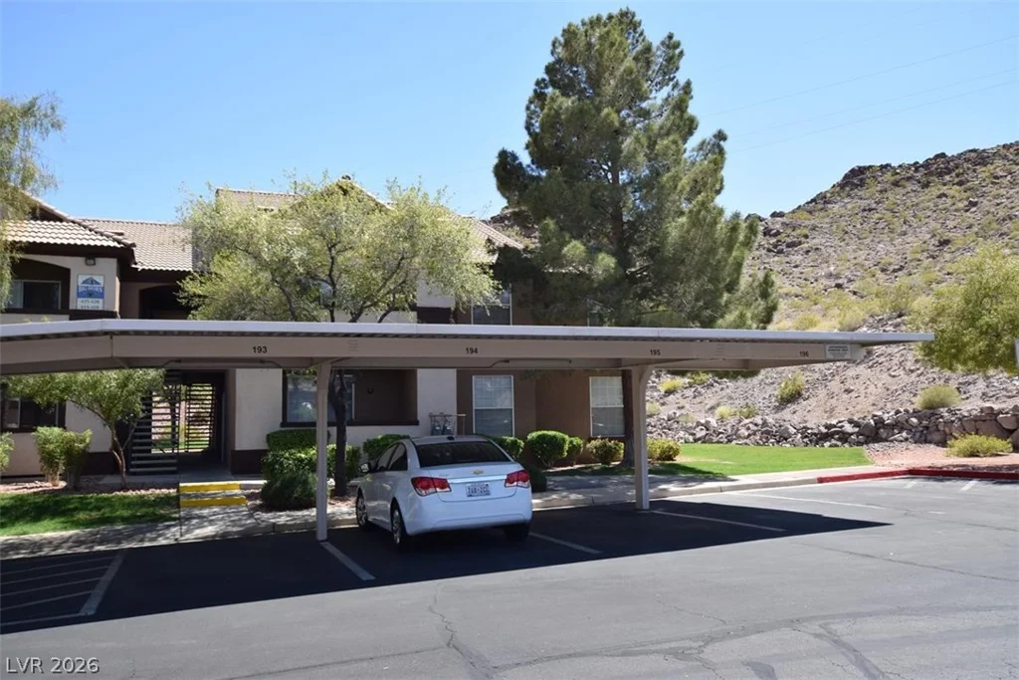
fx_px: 849
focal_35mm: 30
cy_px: 340
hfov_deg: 61.9
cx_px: 510
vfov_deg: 43.6
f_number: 8
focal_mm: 20
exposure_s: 1/250
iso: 200
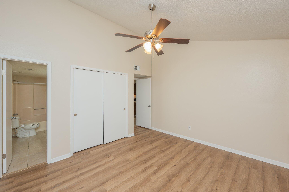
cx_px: 144
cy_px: 96
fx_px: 112
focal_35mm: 14
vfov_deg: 81.1
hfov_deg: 104.3
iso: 320
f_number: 9
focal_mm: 14
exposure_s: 1/30
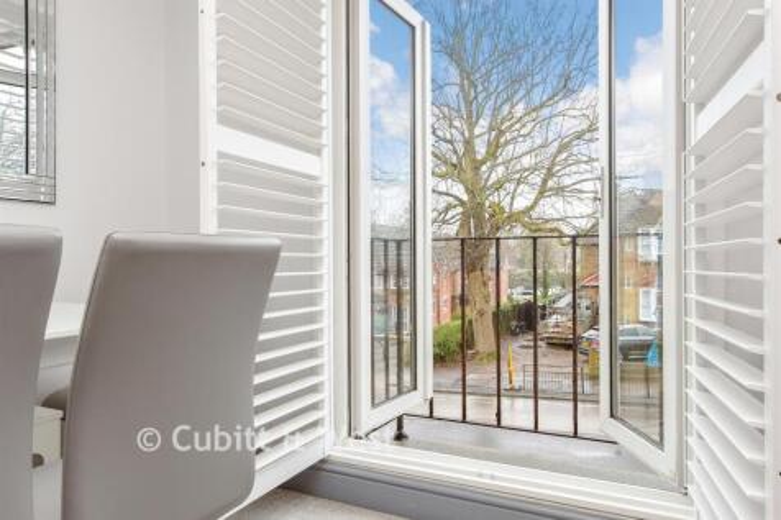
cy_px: 260
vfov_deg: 53.1
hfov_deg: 73.8
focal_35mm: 24
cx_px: 390
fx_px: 520
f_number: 8
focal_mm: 16
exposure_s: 1/10
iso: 400
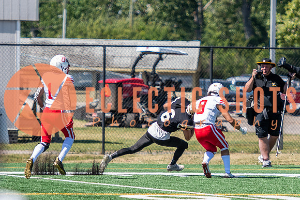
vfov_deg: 2.8
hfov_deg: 4.2
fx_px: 4132
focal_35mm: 496
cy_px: 112
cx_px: 192
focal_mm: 145
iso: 160
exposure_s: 1/2000
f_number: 2.8
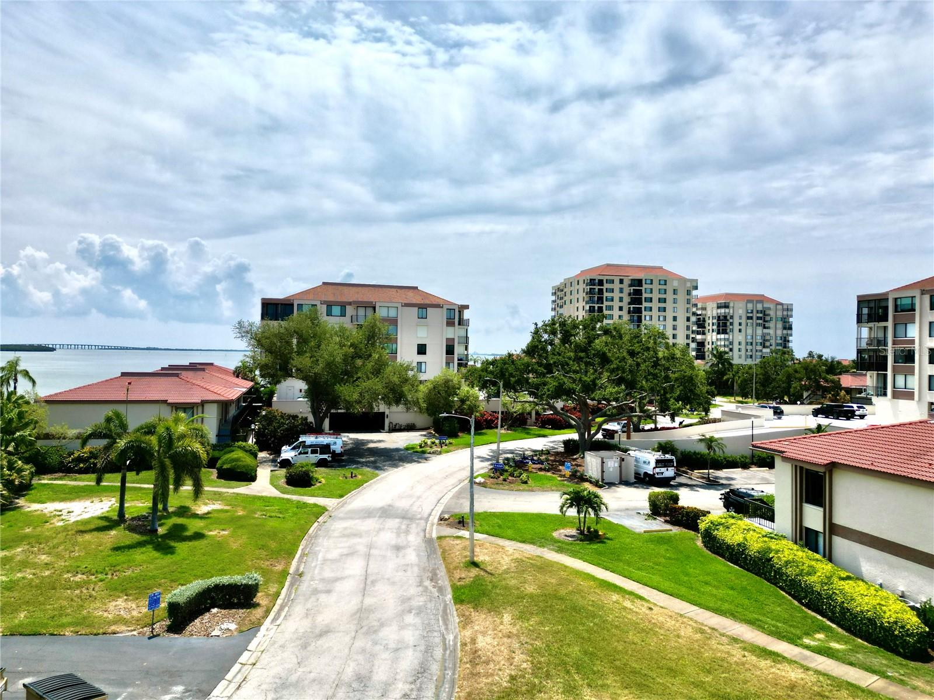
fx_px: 648
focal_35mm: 24
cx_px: 467
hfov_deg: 71.6
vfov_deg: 56.8
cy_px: 350
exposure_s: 1/6000
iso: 110
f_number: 1.7
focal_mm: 6.72
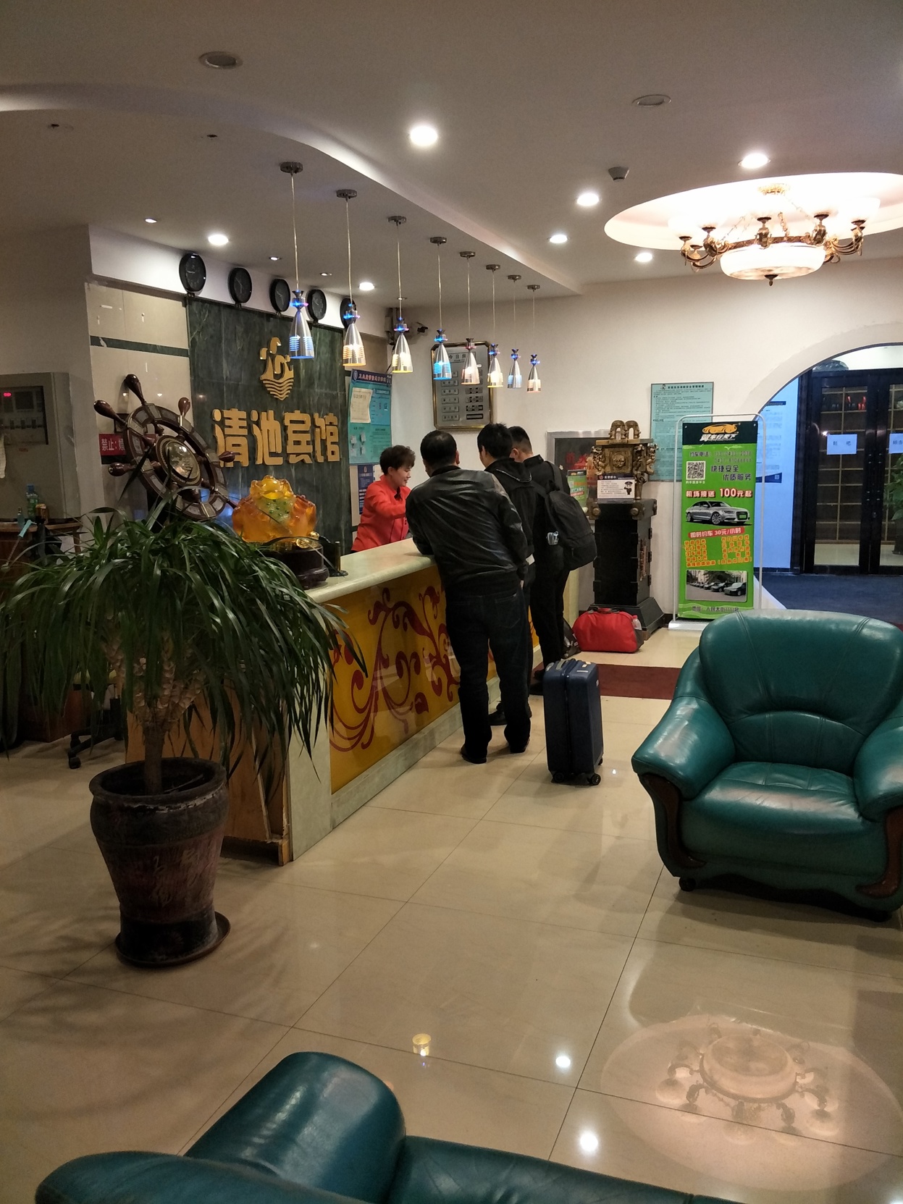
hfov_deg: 61.1
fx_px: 765
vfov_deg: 76.4
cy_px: 602
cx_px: 452
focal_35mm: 22
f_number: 1.7
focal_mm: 3.79
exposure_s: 1/33
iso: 225
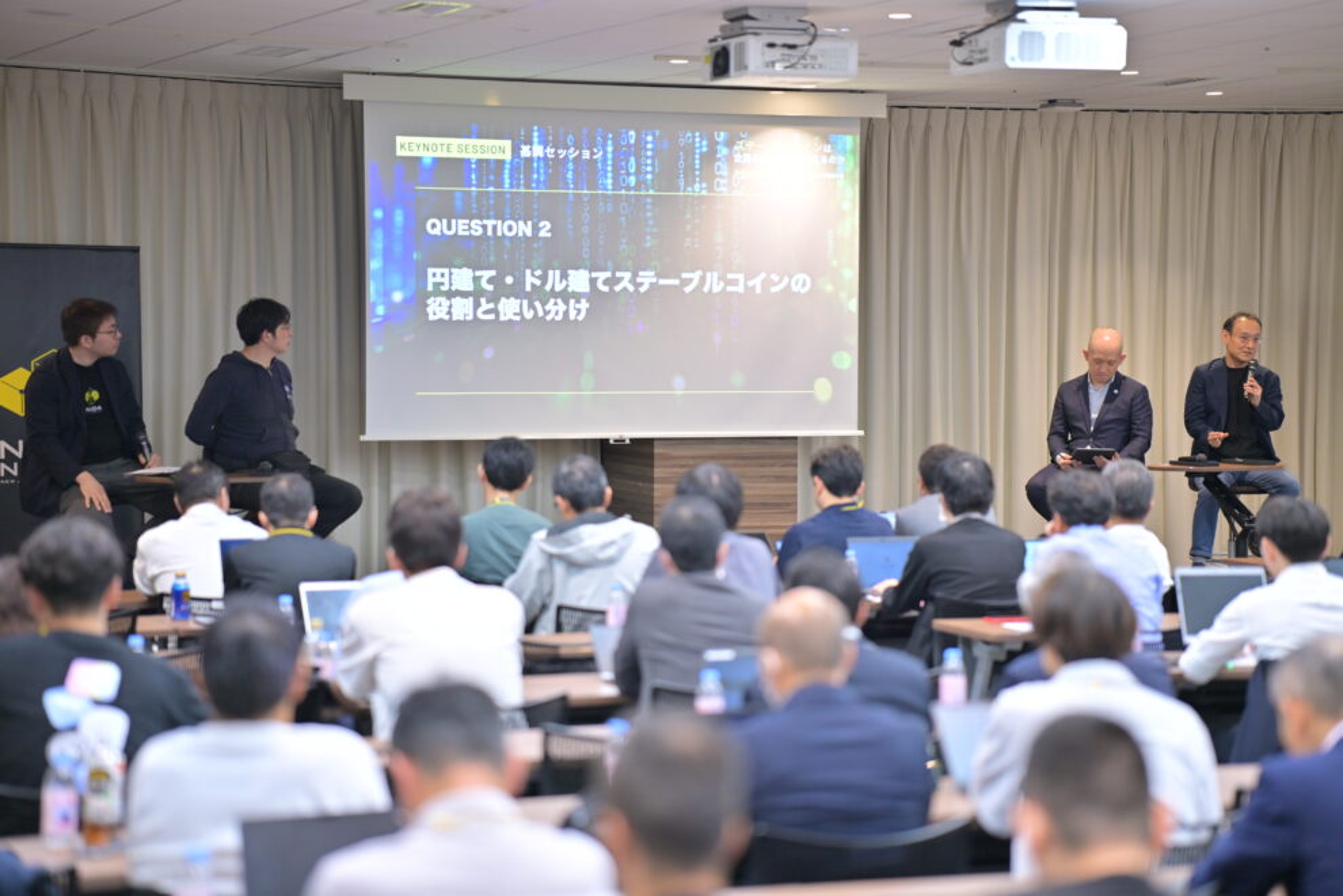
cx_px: 672
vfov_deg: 16.1
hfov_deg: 23.9
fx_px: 3171
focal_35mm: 85
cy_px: 448
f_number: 1.4
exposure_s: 1/200
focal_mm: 85
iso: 400
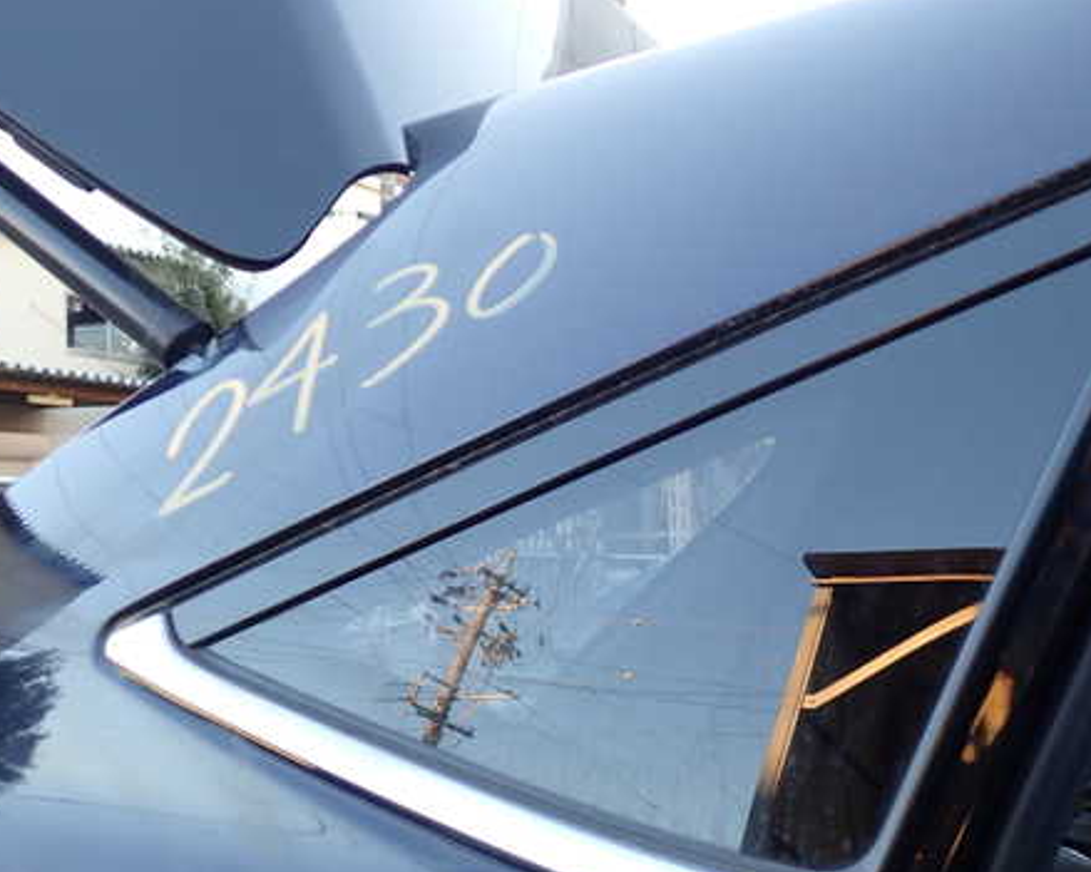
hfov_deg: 45.3
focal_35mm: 40
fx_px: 1291
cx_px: 706
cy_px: 489
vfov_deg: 37.3
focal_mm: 5.4
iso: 100
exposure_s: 1/60
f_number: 2.3
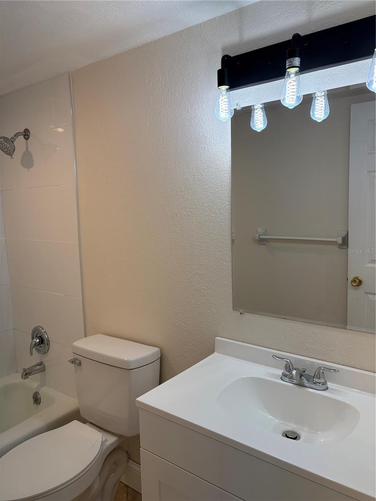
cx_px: 188
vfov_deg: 67.3
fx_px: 377
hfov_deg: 53.1
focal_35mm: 26
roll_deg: +1.9
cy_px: 250
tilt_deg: -6.0
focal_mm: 5.96
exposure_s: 1/232
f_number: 1.6
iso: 100
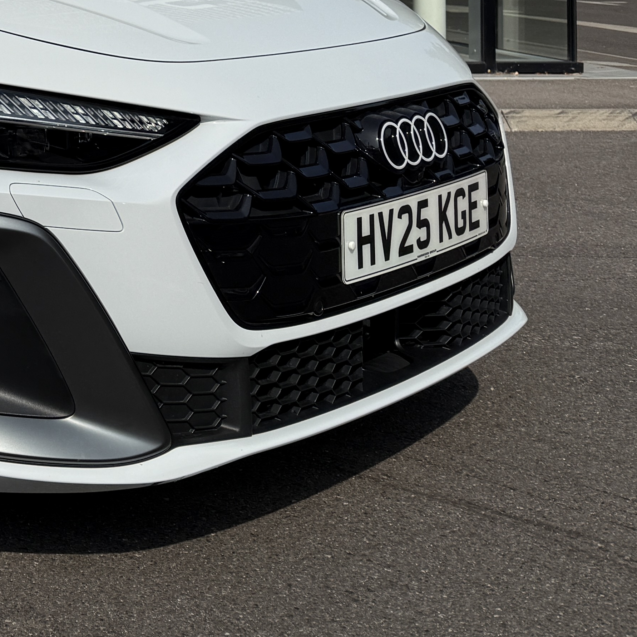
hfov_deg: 21.6
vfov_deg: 23.2
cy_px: -125
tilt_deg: +0.8
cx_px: -290
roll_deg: +0.5
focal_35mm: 68
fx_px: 1416
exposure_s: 1/10309
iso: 80
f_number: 1.78
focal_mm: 6.76
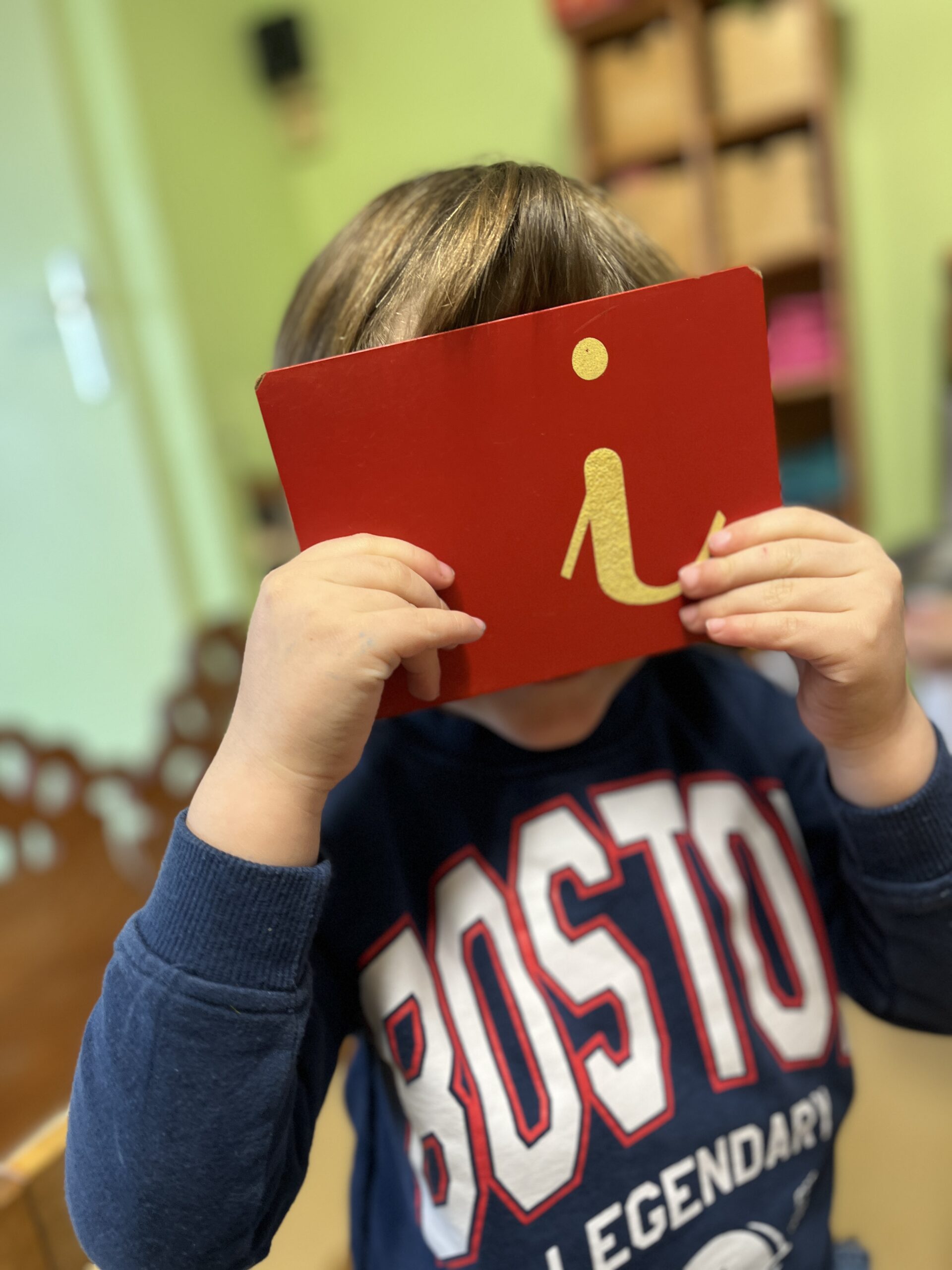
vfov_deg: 67.3
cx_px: 476
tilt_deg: -10.9
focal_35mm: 26
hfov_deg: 53.1
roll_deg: +10.2
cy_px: 635
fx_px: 953
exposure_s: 1/50
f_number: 1.6
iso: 100
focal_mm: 5.1
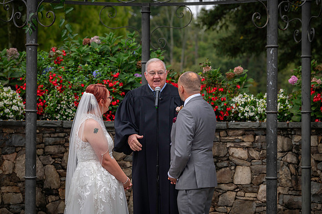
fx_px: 1073
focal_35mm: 120
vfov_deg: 11.4
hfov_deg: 17.1
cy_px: 107
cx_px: 161
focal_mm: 120
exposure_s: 1/250
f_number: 5
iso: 640
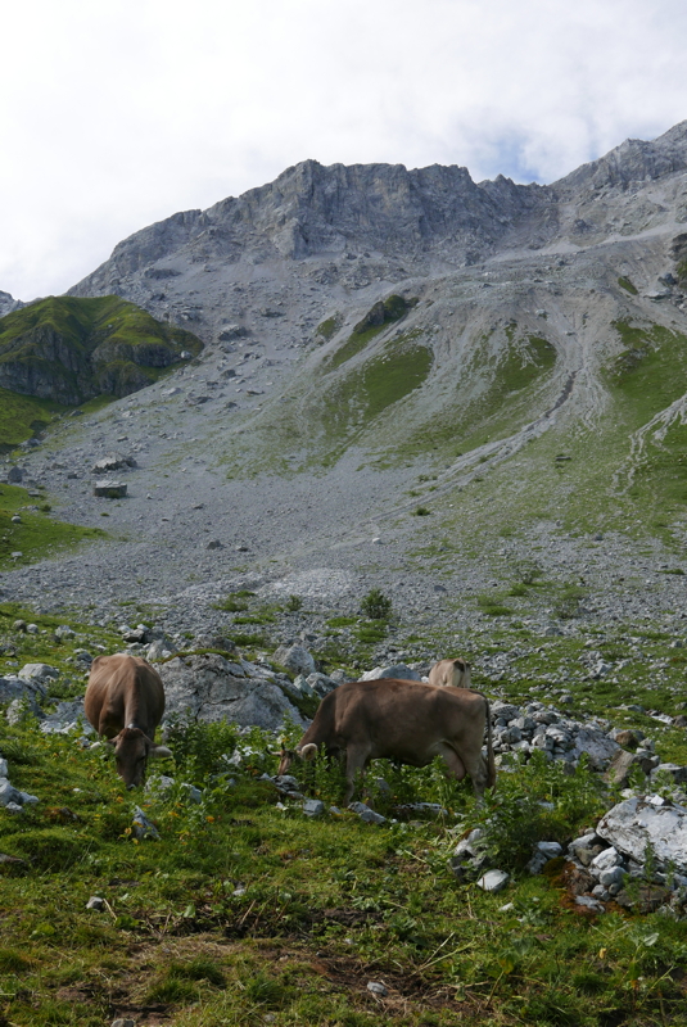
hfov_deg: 30.6
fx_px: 1257
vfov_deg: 44.5
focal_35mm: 44
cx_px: 344
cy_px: 514
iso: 200
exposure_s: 1/500
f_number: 5.6
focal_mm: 19.9
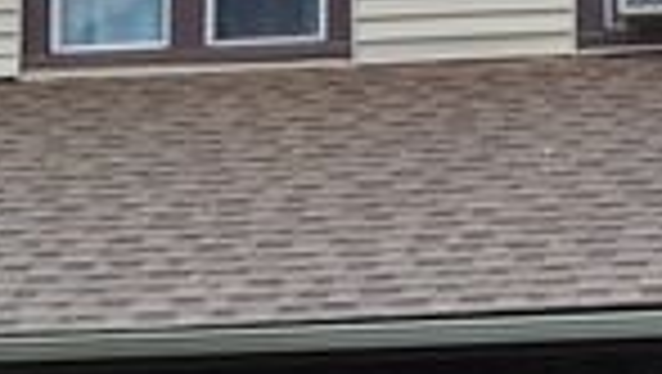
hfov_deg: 15.3
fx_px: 2442
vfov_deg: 8.6
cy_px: 471
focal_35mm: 139
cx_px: 518
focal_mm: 26
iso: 140
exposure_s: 1/125
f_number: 5.6
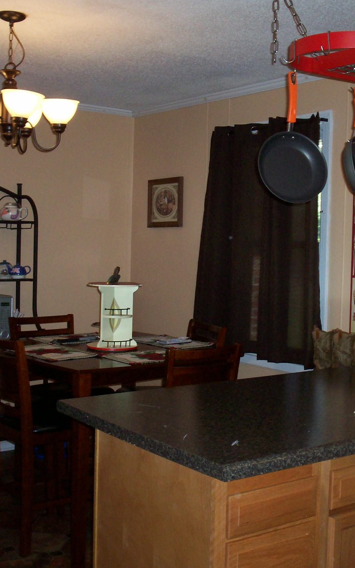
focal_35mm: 51
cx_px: 205
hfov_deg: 25.3
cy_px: 284
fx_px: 790
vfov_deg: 39.6
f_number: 4.5
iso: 140
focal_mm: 5.9
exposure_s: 1/64
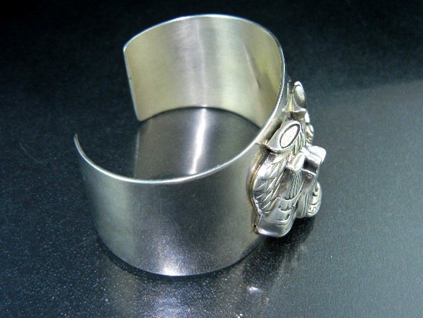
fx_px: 635
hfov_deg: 36.8
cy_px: 159
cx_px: 212
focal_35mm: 52
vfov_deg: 28.0
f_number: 3.9
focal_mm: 9.3
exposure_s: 1/30
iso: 200
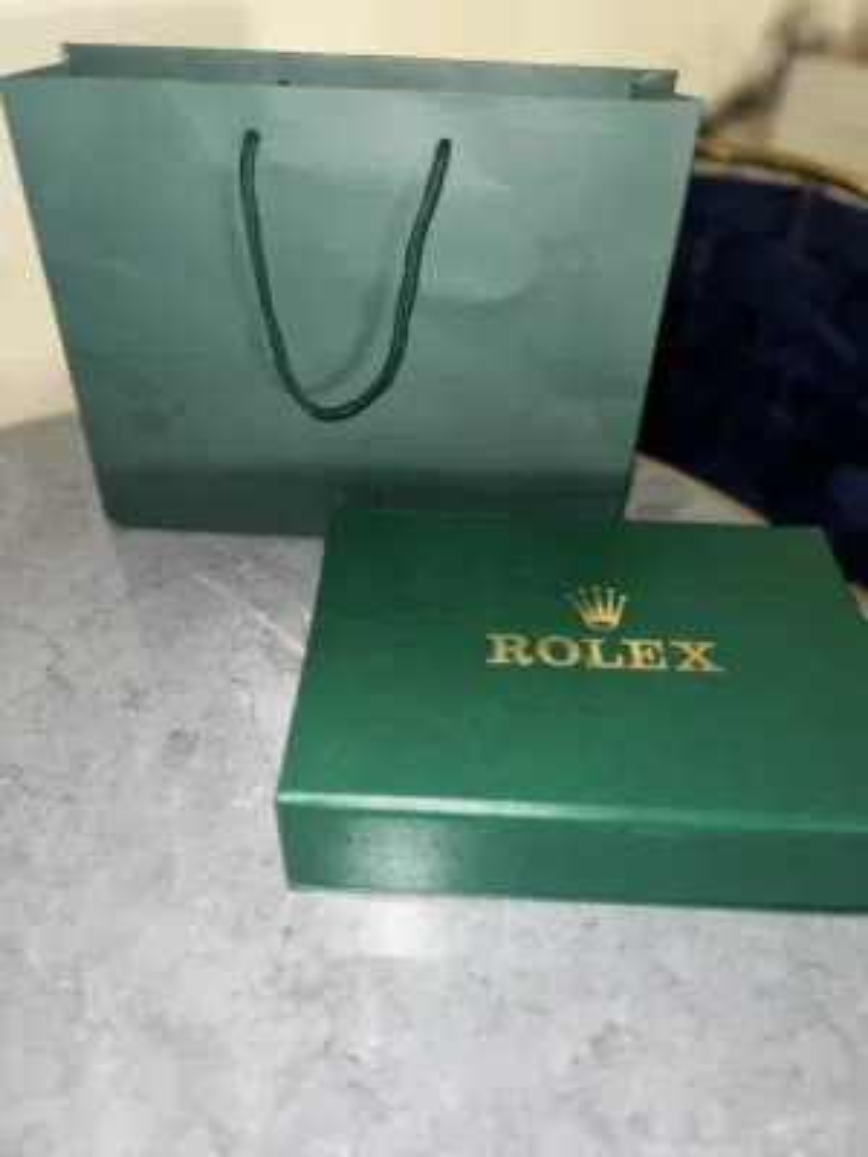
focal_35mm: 26
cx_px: 434
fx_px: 869
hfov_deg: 53.1
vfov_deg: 67.3
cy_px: 578
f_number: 1.5
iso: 50
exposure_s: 1/4
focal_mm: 5.7
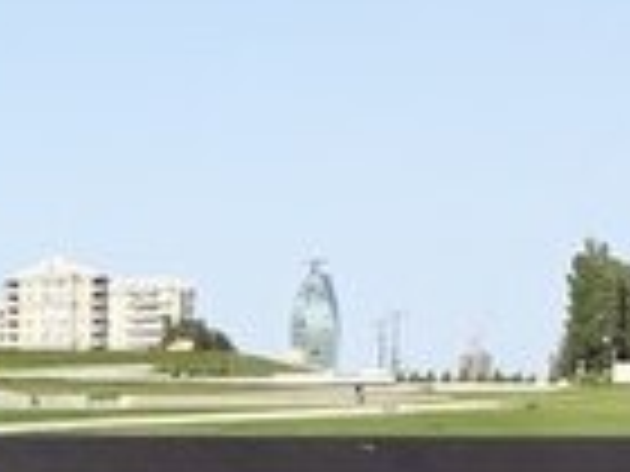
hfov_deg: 12.9
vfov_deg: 11.3
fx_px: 2311
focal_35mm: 127
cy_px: 668
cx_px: -742
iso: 40
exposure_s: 1/1160
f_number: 1.7
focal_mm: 3.71
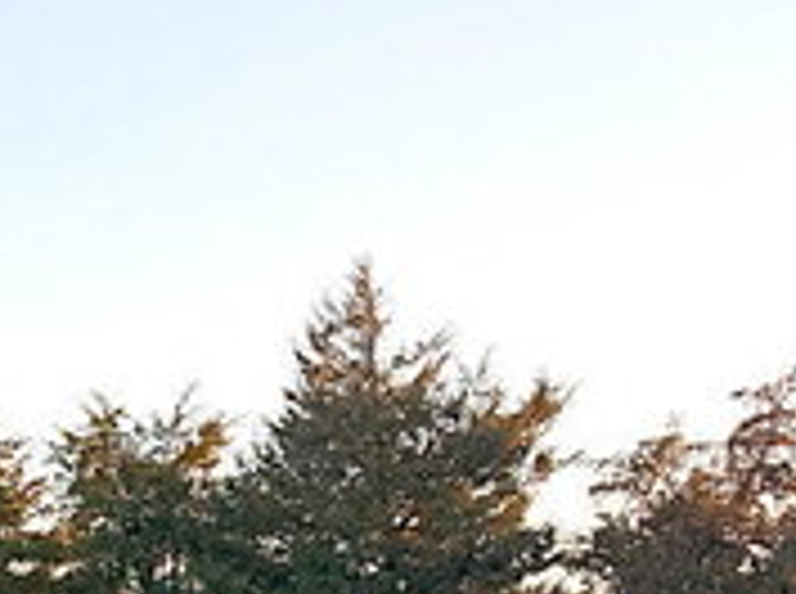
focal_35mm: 87
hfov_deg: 20.2
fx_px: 1997
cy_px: 770
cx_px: -301
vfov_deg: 16.0
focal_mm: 6.76
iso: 80
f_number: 1.78
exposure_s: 1/494
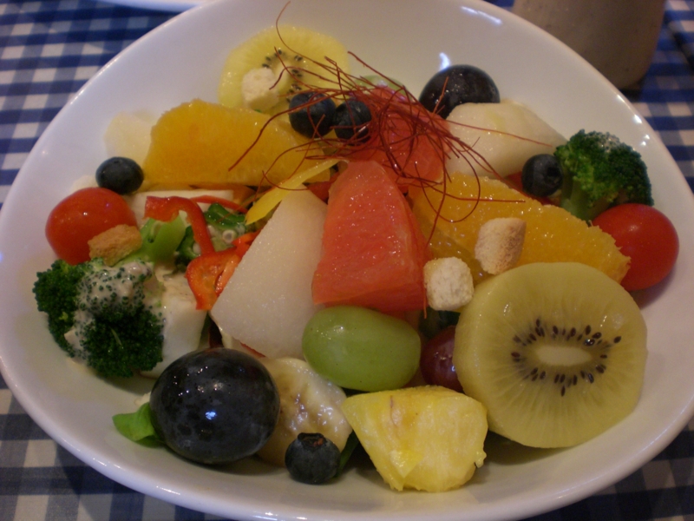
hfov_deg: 49.0
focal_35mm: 38
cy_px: 260
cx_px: 347
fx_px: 762
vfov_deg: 37.7
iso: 200
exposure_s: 1/20
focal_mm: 6.3
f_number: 3.1
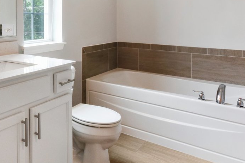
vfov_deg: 36.3
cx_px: 27
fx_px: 238
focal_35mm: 35
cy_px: 28
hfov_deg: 48.9
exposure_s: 1/15
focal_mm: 10
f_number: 8
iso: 400
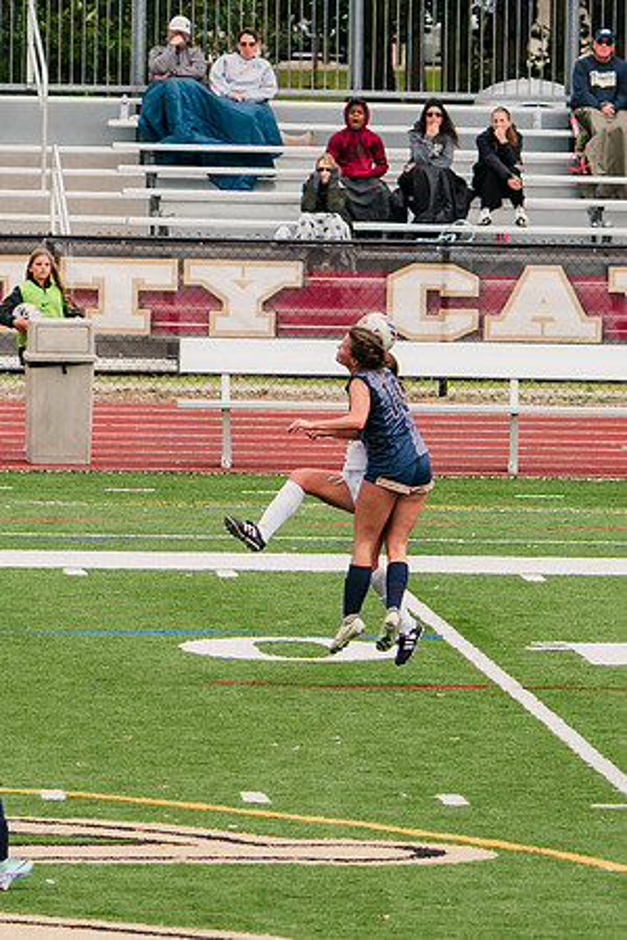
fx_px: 12094
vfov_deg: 4.5
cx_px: 199
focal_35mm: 463
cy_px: 463
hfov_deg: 3.0
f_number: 5.6
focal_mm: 200
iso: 400
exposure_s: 1/1600
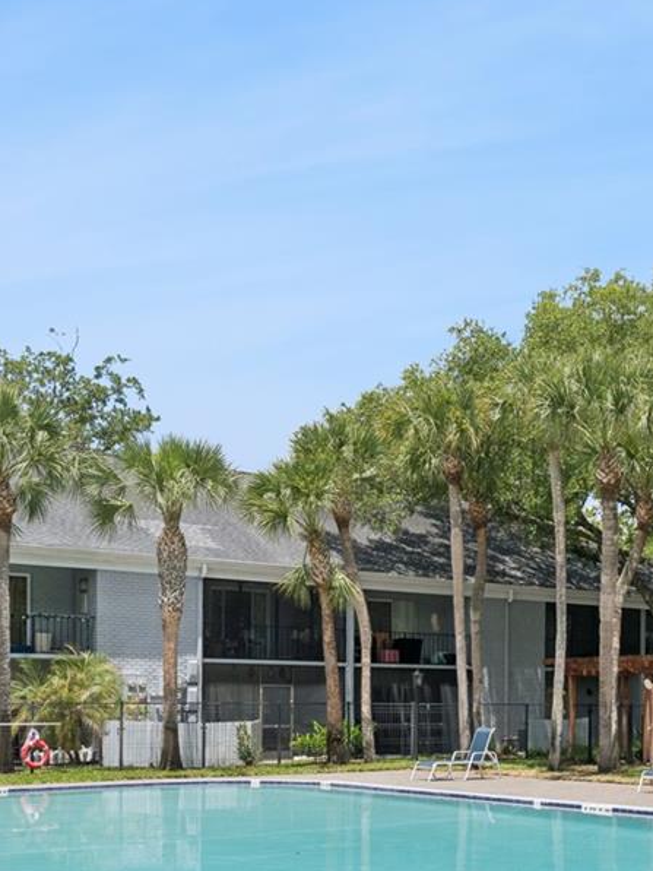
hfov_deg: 27.5
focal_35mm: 50
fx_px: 1265
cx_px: 630
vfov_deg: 36.2
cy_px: 742
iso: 200
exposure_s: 1/500
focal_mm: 19.5
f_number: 9
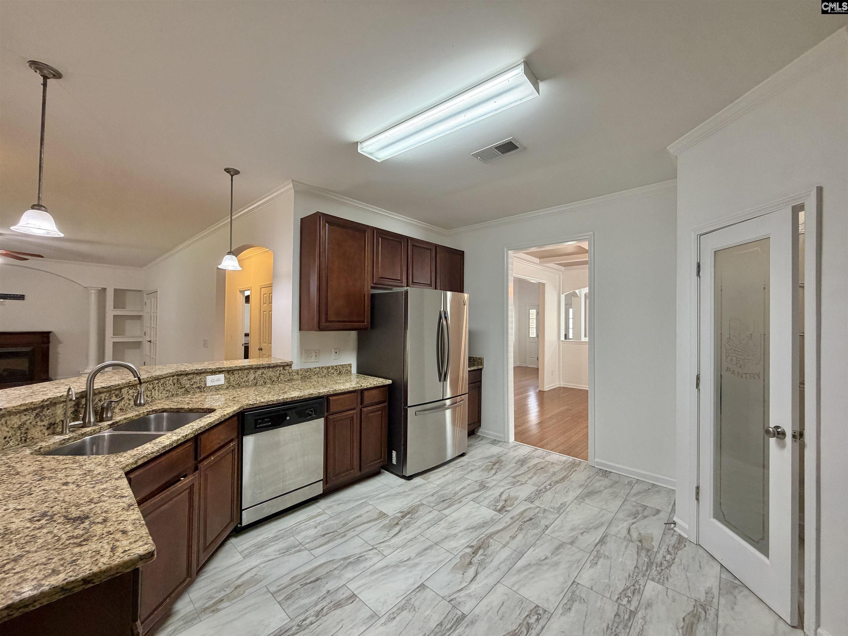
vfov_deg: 85.7
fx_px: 343
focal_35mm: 14
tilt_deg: -0.2
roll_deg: +0.2
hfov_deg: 102.1
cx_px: 424
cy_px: 318
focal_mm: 2.22
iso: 200
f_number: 2.2
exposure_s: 1/60
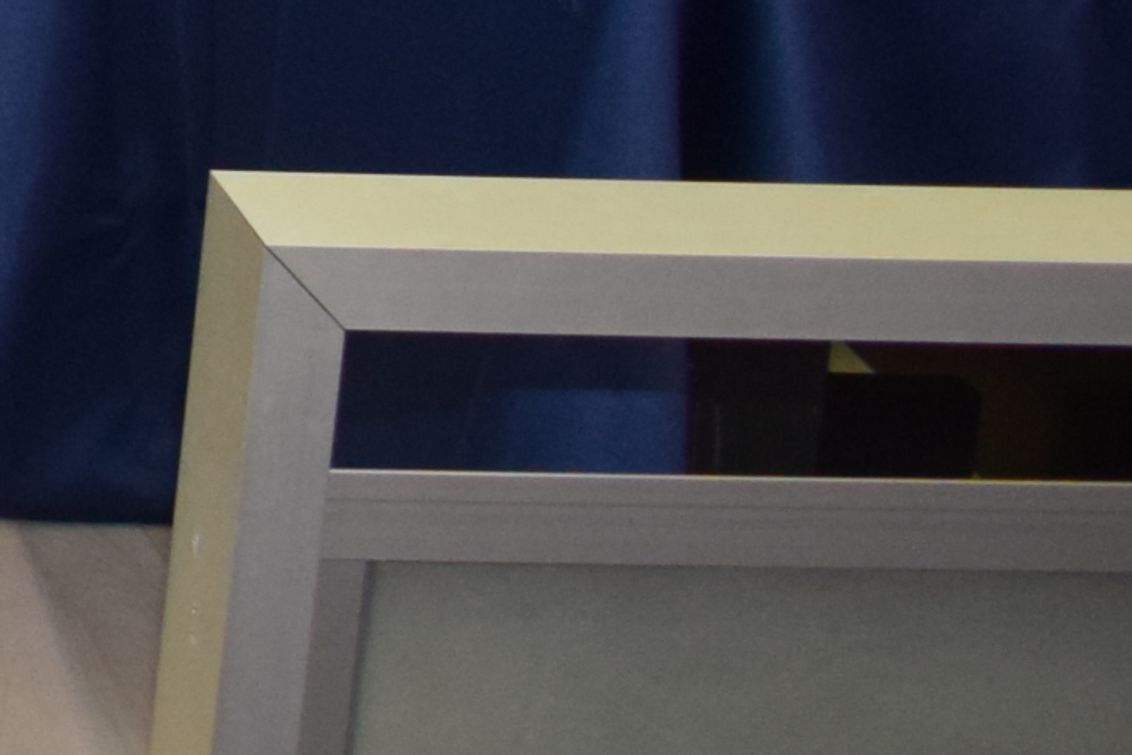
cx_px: -2302
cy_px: -1478
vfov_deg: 6.4
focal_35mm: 198
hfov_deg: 8.6
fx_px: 6231
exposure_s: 1/60
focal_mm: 21
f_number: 3.8
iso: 1000
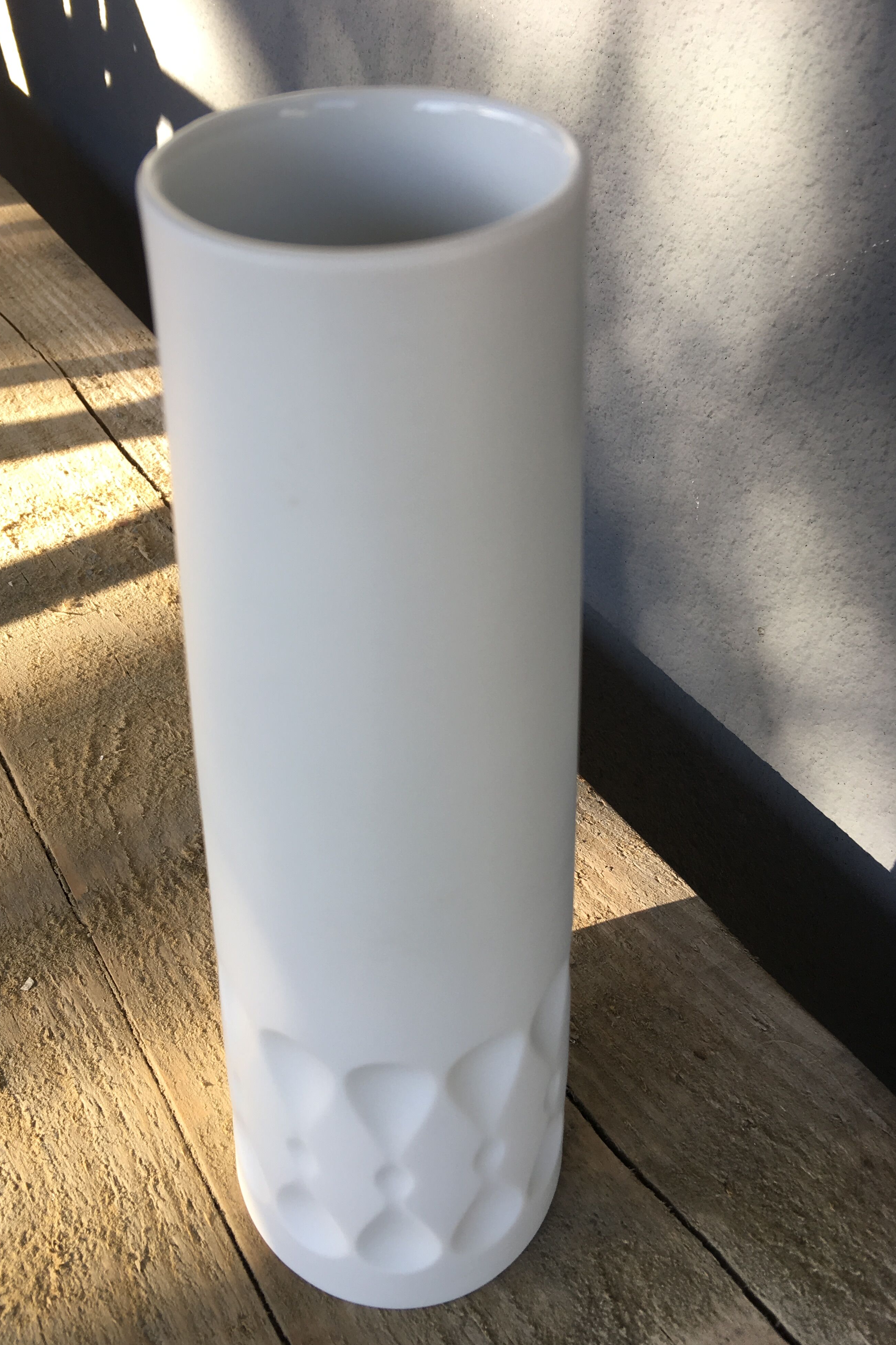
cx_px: 388
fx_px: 1157
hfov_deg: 42.2
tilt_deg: -43.3
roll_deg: -1.3
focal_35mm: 31
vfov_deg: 60.3
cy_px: 685
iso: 25
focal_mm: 4.15
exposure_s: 1/134
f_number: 2.2
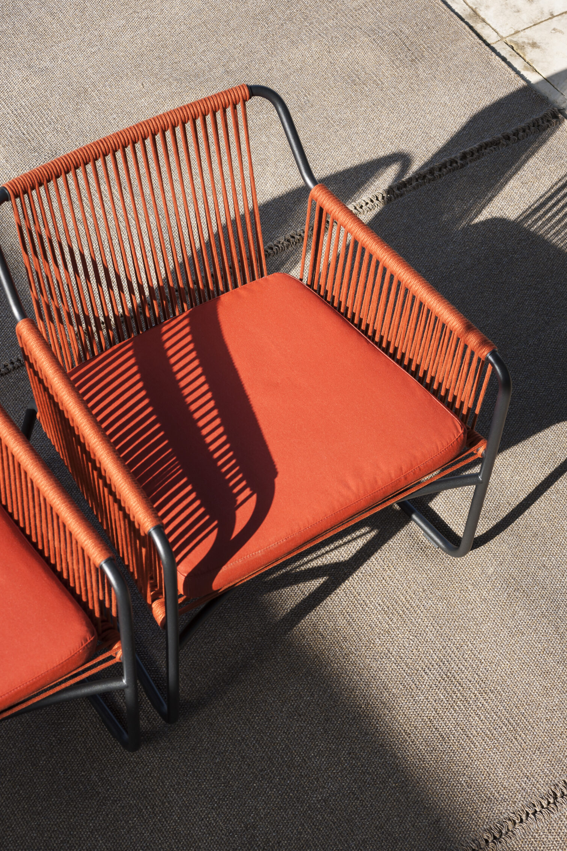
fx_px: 1606
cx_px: 269
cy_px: 447
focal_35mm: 68
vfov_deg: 29.7
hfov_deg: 20.0
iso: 100
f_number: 6.3
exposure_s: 1/200
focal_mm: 60
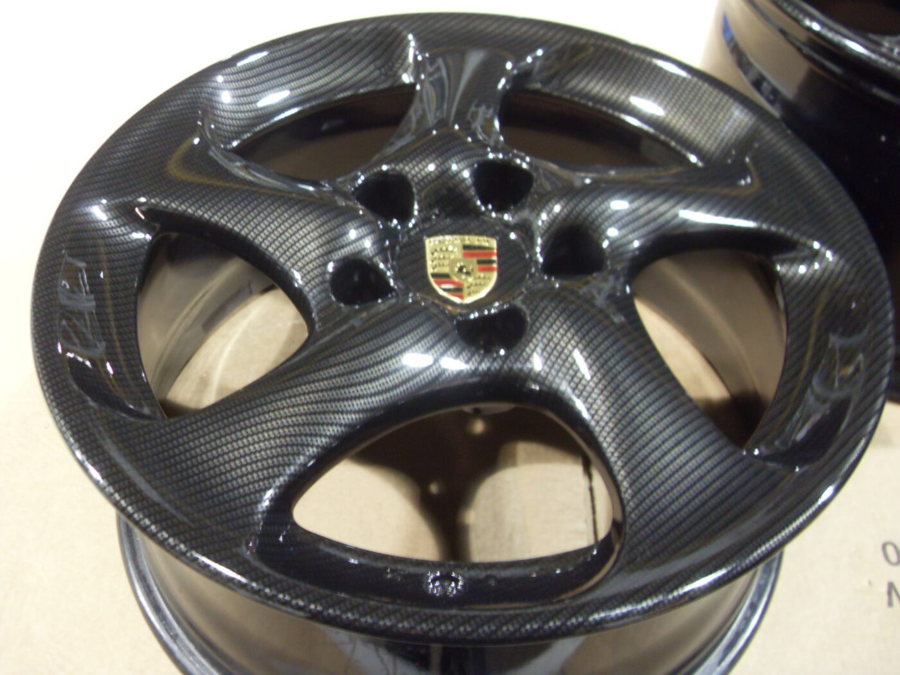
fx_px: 910
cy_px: 338
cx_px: 450
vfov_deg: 40.7
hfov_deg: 52.6
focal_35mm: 35
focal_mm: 6.3
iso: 200
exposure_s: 1/6
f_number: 2.8
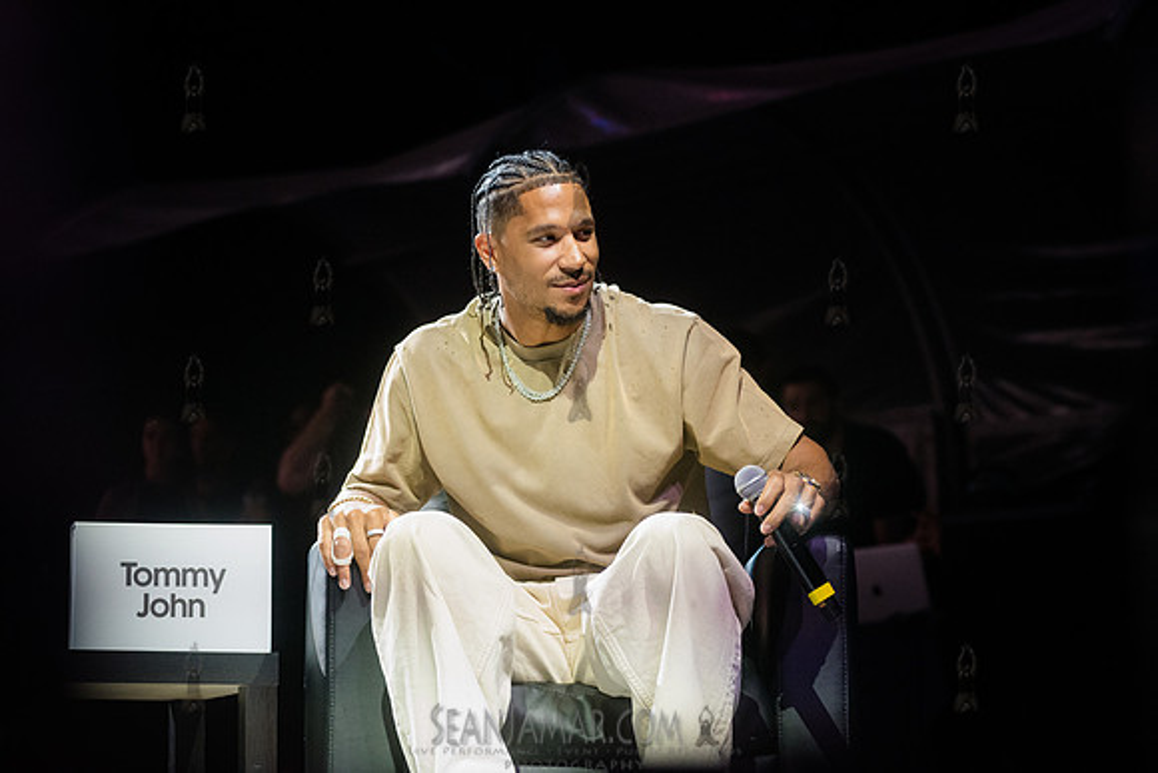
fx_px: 3378
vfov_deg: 13.0
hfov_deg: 19.5
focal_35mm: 105
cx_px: 579
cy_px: 386
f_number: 4.5
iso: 5000
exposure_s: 1/1000
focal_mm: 105
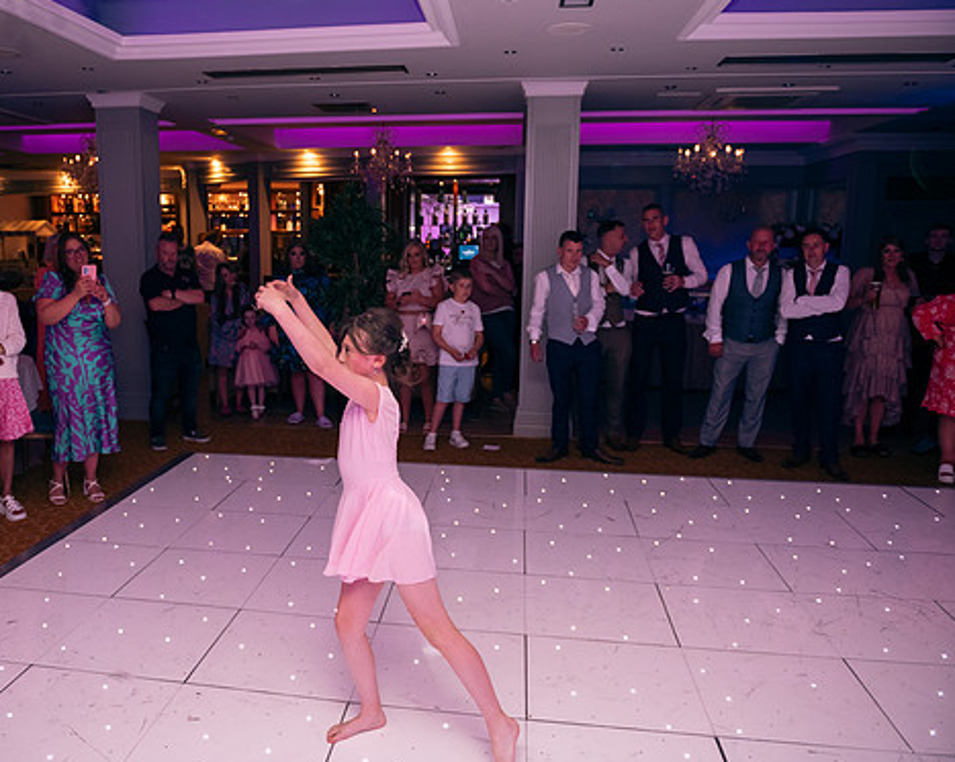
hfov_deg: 61.6
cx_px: 376
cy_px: 381
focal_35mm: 28
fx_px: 791
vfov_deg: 51.5
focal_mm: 24
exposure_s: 1/160
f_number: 3.5
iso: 1000
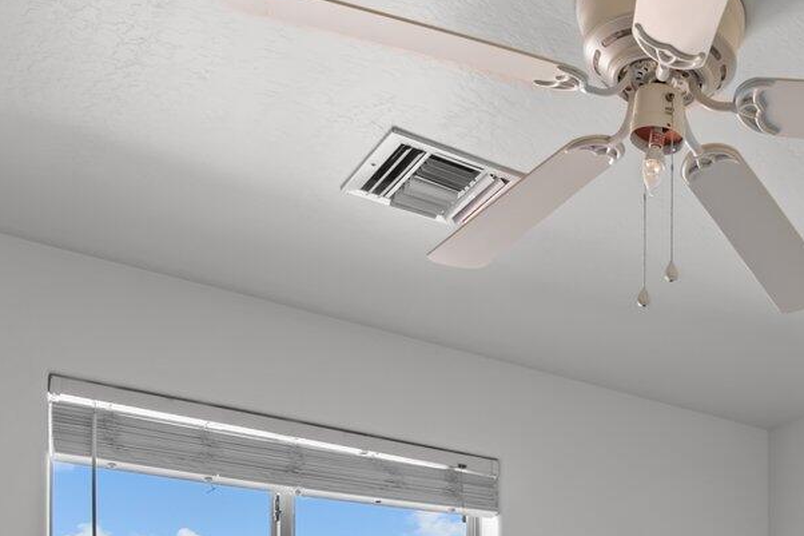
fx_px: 1154
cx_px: 788
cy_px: 831
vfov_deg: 21.4
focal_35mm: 52
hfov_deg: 35.1
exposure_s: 1/8
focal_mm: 15.2
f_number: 8
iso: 400
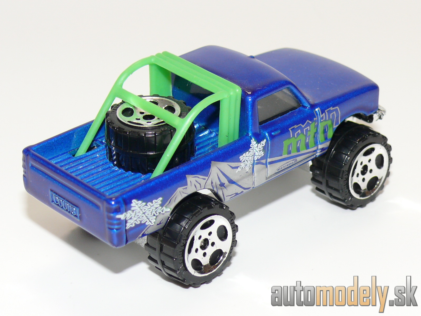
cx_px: 210
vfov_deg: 13.2
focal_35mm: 112
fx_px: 1362
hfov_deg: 17.6
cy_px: 158
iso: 100
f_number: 4
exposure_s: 1/30
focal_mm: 14.2
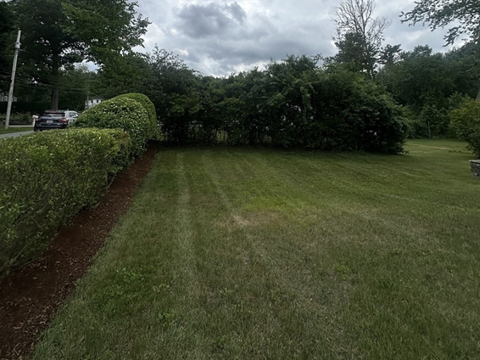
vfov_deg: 63.8
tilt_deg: +7.2
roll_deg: +0.8
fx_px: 263
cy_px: 82
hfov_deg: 84.7
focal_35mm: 19
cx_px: 240
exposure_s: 1/3040
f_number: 2.2
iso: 40
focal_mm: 2.22
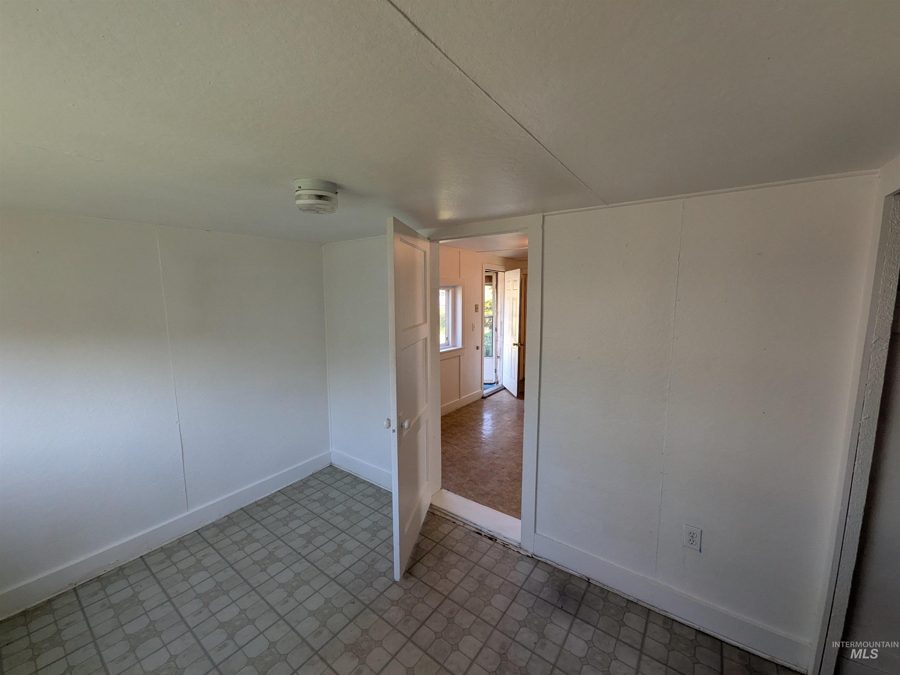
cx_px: 450
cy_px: 338
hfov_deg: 102.1
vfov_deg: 85.7
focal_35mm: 14
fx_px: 364
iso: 74
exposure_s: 1/120
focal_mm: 1.85
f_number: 2.2
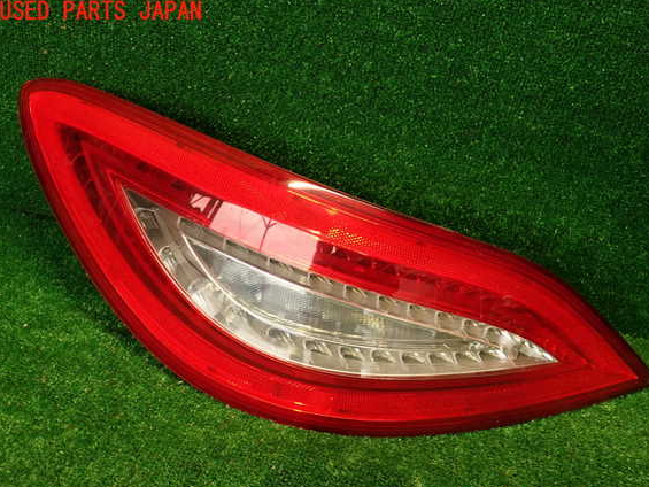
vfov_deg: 41.8
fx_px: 638
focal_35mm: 34
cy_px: 256
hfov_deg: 53.9
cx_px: 338
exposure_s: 1/30
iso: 200
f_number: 2.4
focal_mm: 5.79
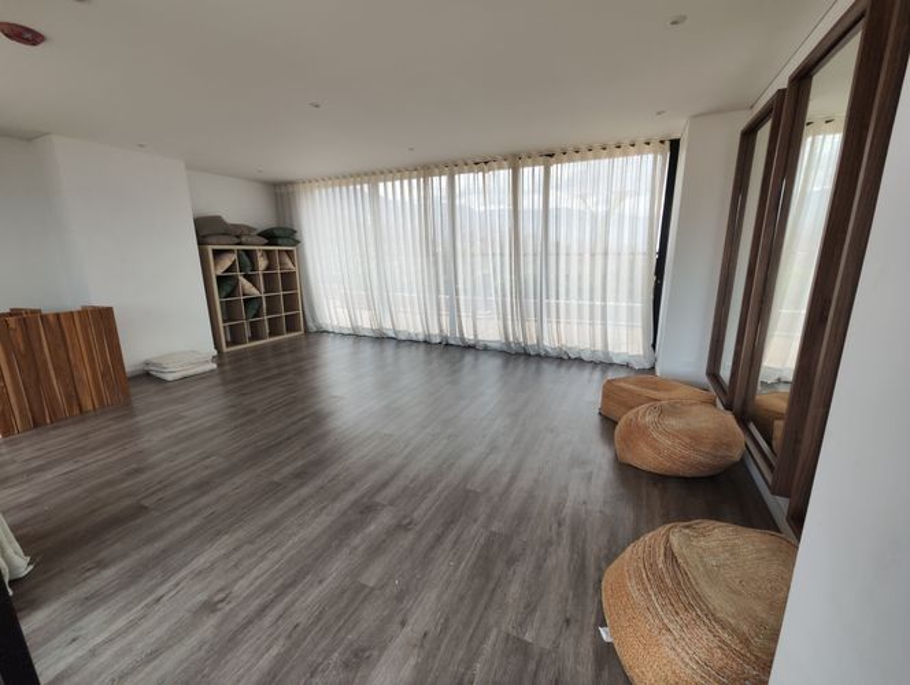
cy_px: 342
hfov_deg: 102.0
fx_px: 369
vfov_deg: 85.8
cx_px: 455
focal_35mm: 14
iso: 155
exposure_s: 1/240
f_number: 2.2
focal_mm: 2.16
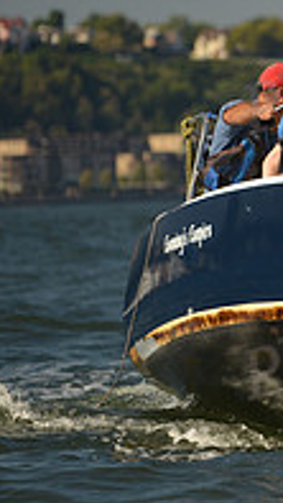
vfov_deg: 4.7
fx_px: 6169
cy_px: 165
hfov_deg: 2.6
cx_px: 737
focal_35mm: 463
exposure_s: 1/1250
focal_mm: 150
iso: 320
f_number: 5
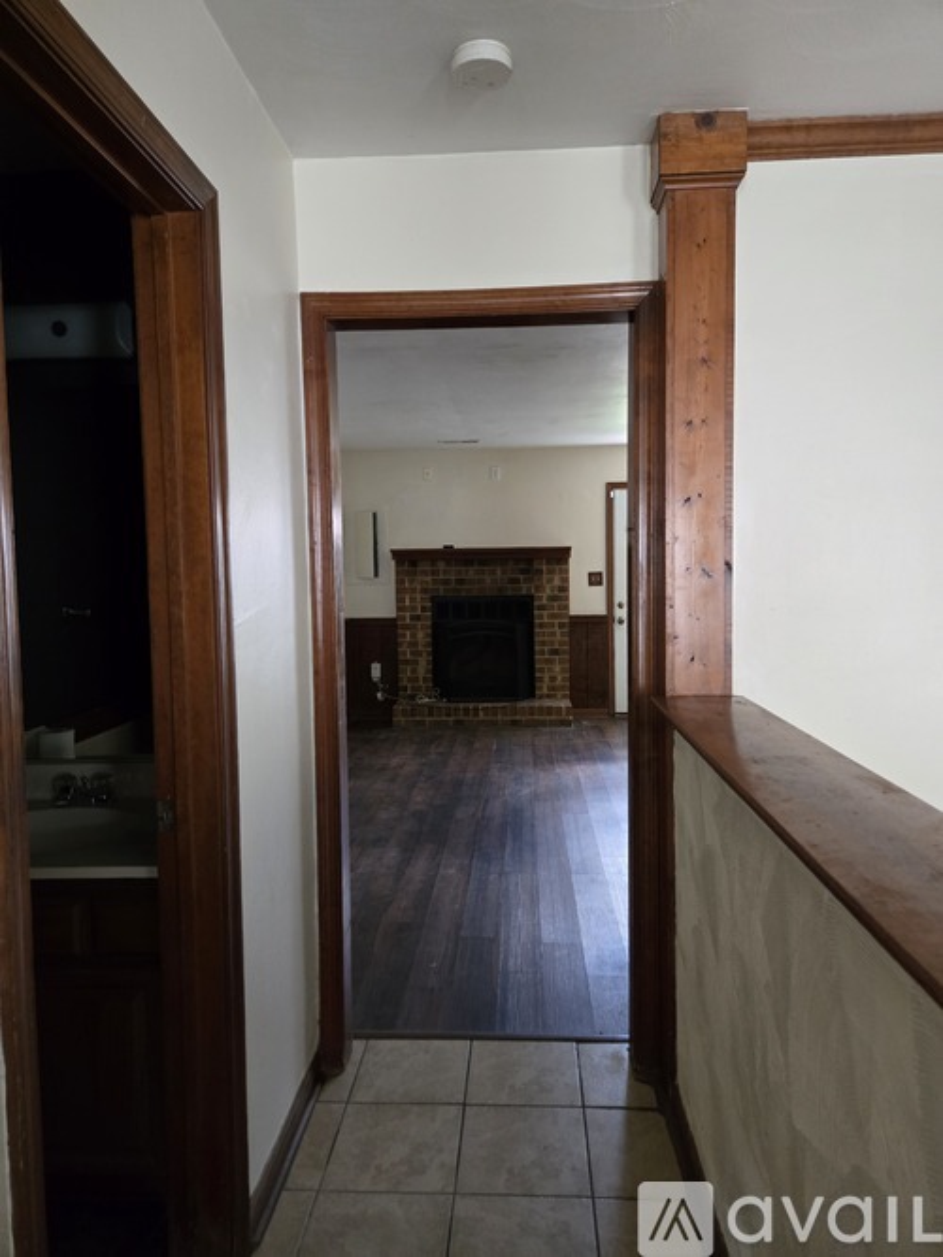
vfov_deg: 73.9
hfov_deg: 58.9
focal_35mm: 23
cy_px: 628
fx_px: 836
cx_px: 472
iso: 800
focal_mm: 5.4
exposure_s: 1/60
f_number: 1.8
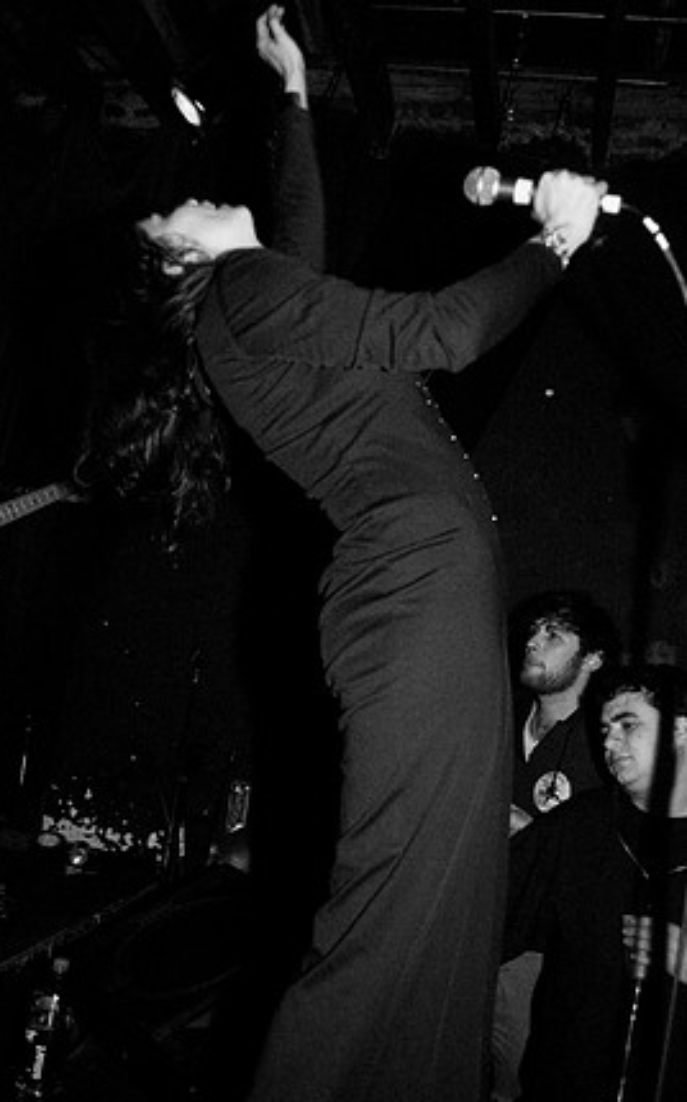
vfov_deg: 59.7
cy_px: 554
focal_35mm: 32
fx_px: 961
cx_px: 306
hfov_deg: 39.3
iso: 800
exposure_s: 1/40
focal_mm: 20
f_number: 2.8
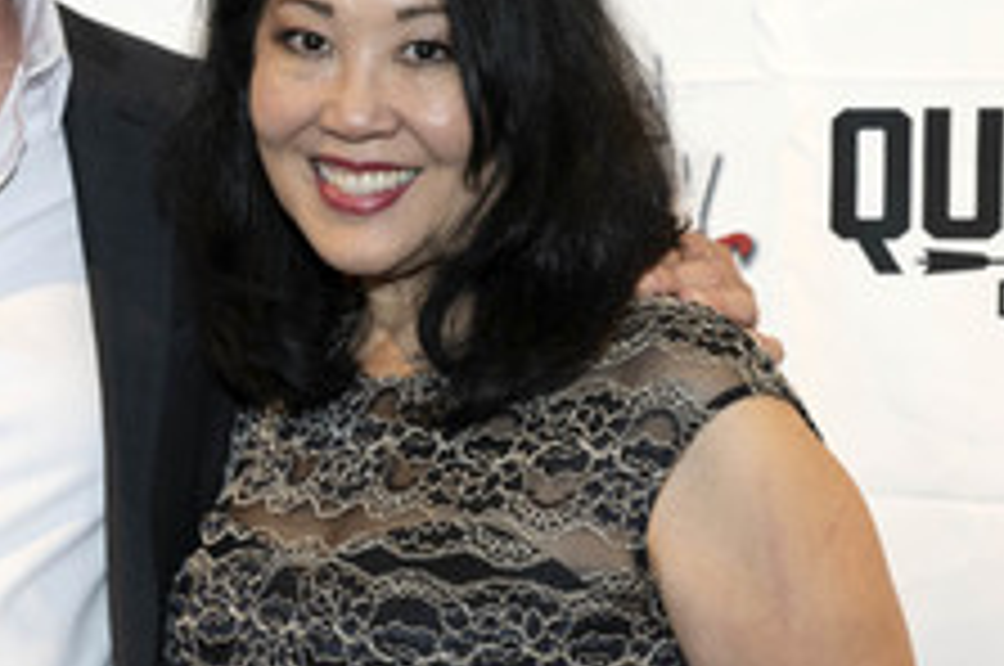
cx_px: 110
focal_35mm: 97
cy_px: 153
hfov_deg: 20.6
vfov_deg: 14.0
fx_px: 2701
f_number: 5.6
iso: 800
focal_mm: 48
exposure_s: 1/200
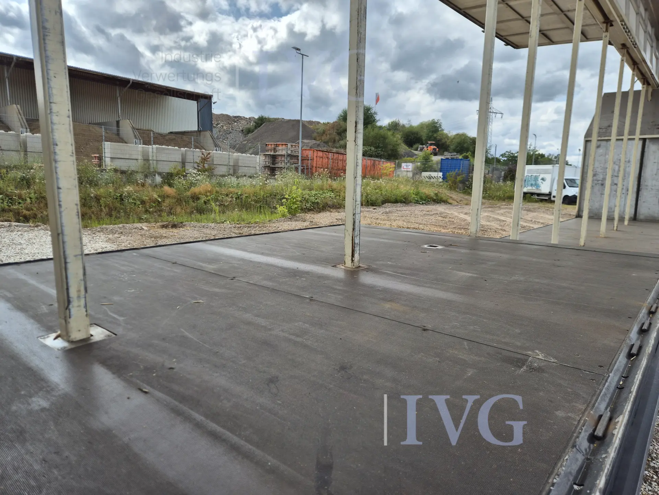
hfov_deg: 73.9
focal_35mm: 23
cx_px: 330
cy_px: 248
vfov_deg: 58.9
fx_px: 438
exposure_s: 1/1992
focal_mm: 5.4
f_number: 1.8
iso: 25
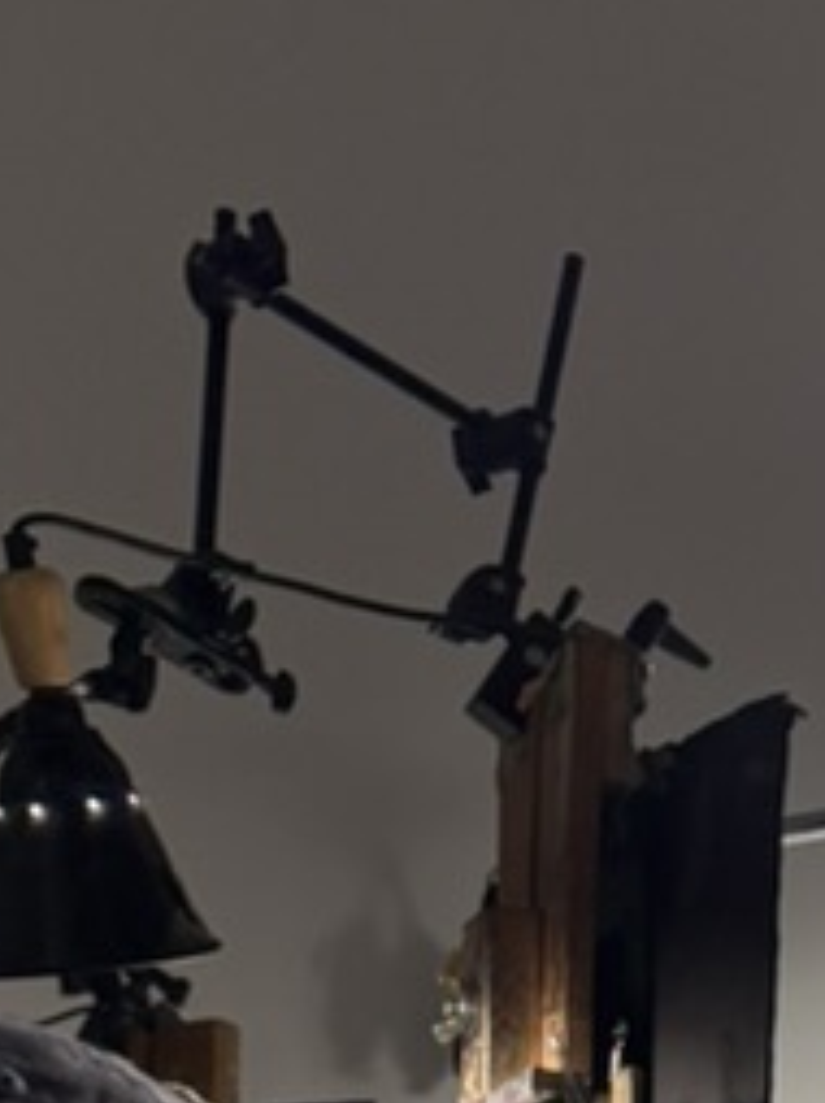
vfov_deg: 16.6
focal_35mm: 105
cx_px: 973
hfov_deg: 13.7
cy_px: 1776
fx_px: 3342
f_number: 1.6
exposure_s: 1/60
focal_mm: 5.96
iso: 125
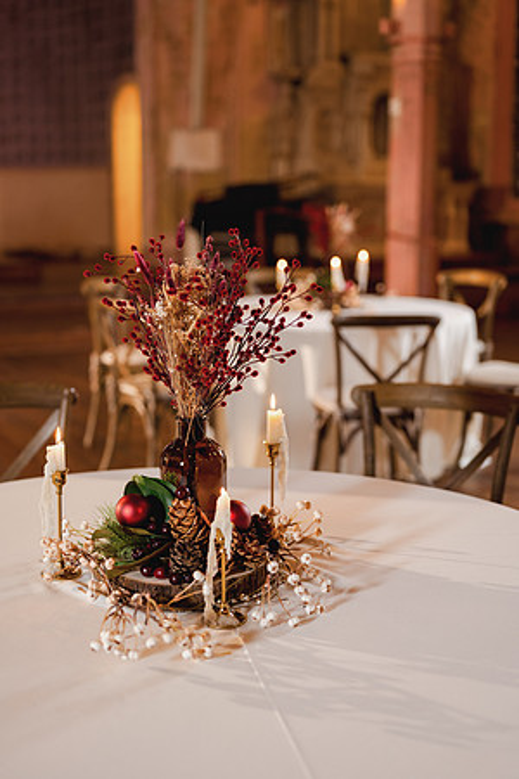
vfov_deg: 39.6
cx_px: 260
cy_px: 390
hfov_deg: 27.0
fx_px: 1081
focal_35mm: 50
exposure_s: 1/100
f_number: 2.2
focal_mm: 50
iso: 400
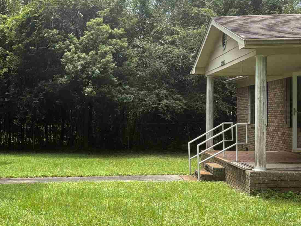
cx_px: 48
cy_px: 119
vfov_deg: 28.0
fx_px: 452
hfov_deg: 35.3
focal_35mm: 52
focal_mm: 3
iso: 32
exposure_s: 1/781
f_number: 1.8
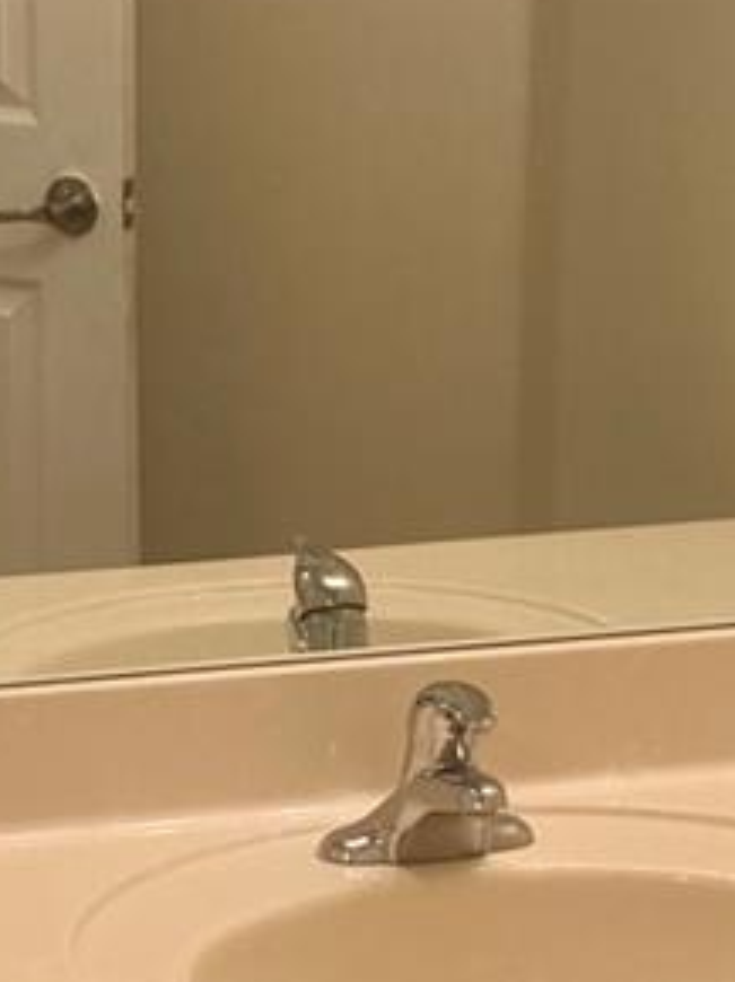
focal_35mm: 116
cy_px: 464
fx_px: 3289
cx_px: 71
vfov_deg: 17.0
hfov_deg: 12.7
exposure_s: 1/60
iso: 80
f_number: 1.8
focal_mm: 3.99
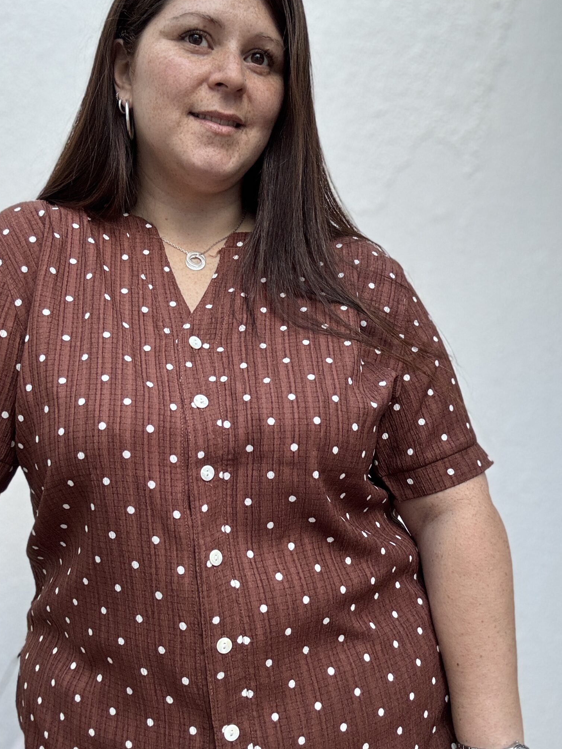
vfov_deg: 49.0
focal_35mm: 38
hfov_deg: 37.6
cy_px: 392
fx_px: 823
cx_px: 227
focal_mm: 2.69
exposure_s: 1/119
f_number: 1.9
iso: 80
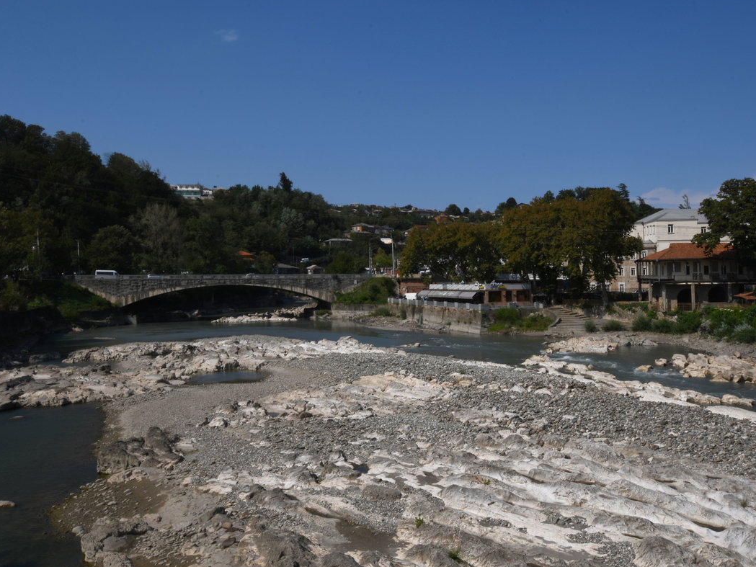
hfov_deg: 55.3
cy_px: 282
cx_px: 383
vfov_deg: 43.0
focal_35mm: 33
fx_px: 721
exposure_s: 1/60
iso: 100
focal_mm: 20
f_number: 22
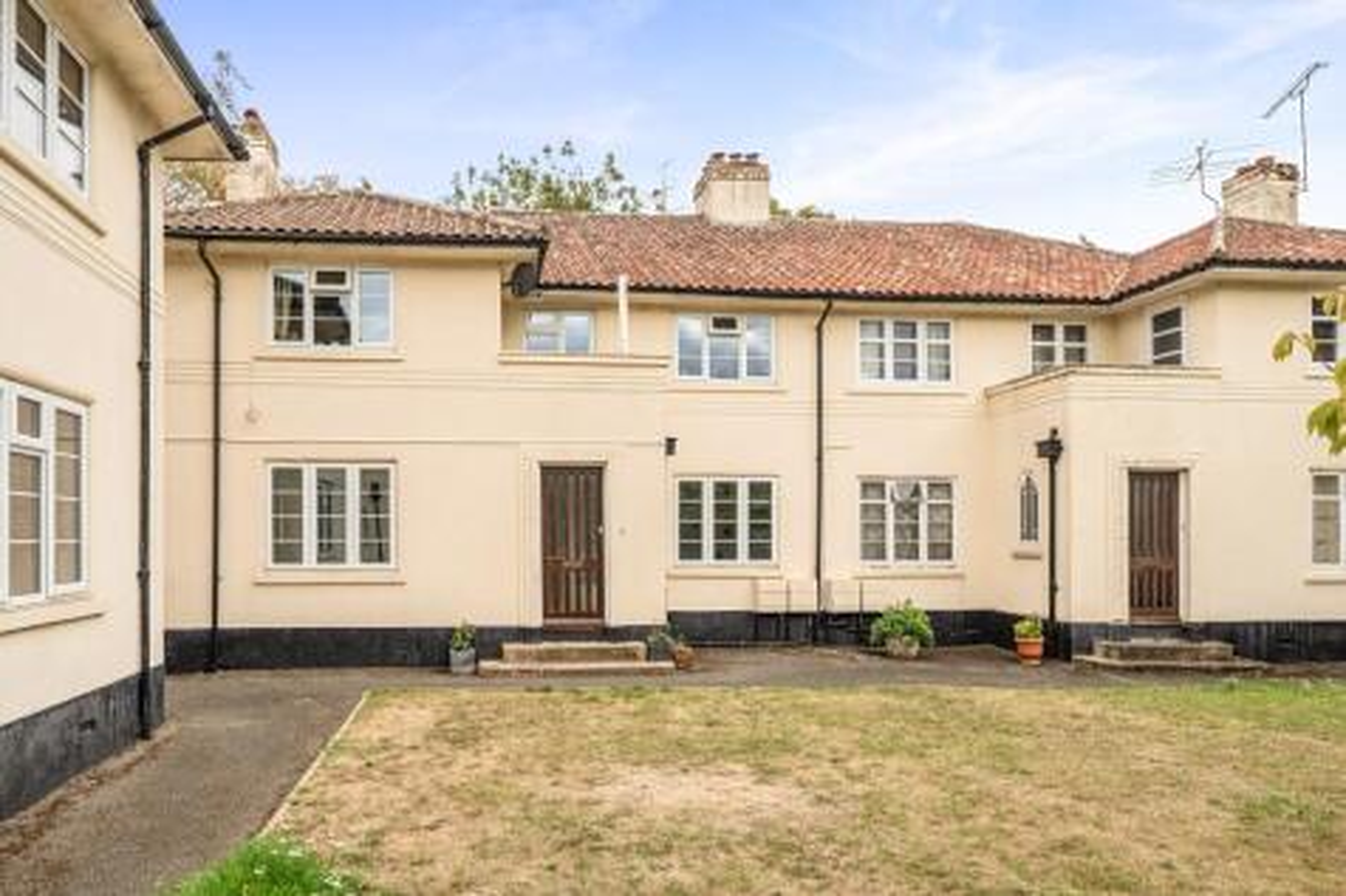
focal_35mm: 21
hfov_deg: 81.2
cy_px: 448
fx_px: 785
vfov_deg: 59.5
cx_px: 673
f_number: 8
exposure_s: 1/400
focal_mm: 14
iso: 400
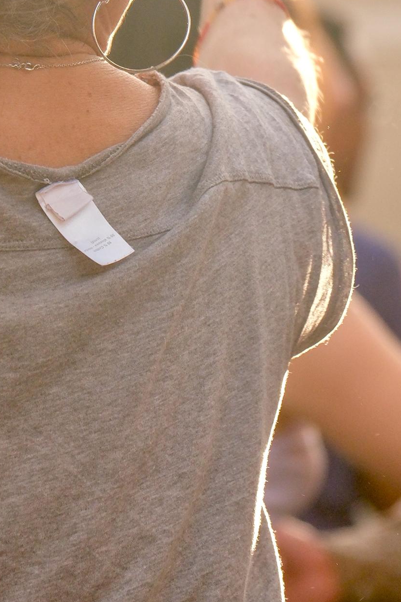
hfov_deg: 2.3
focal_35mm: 597
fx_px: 9980
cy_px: 15
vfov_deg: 3.5
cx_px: 239
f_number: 5.6
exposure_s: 1/500
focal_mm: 128
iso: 800
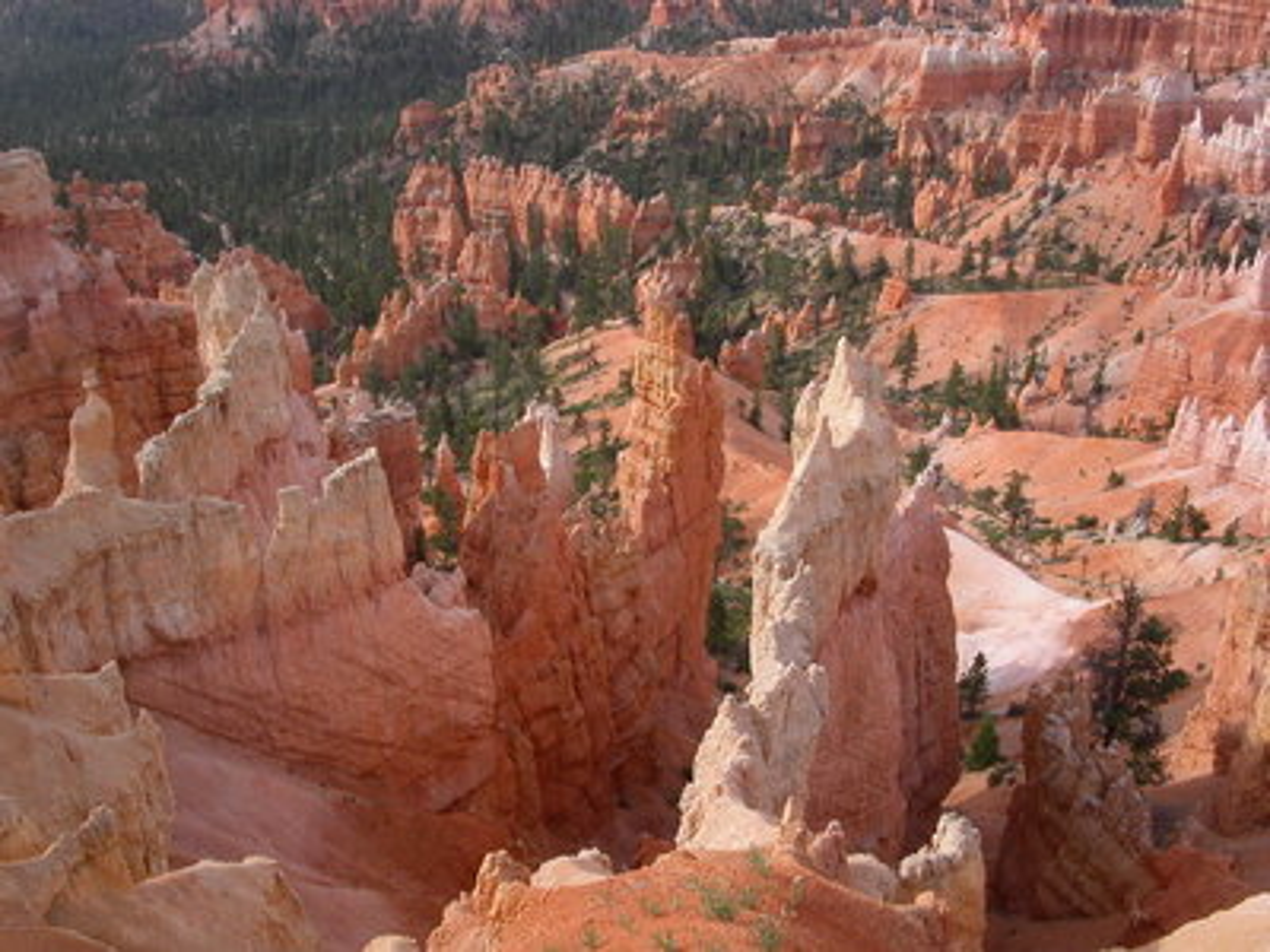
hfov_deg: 49.0
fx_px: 1394
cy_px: 476
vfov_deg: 37.7
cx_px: 635
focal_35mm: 38
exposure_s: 1/180
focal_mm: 7.8
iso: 100
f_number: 8
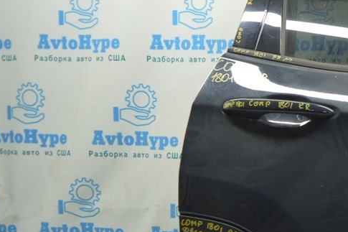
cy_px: 191
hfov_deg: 31.9
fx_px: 551
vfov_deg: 23.4
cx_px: 361
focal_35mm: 57
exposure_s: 1/40
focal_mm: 18
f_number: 3.5
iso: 400
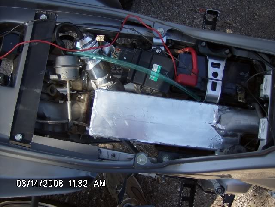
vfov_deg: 39.7
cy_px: 104
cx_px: 138
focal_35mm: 36
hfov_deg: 51.4
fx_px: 286
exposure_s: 1/400
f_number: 2.8
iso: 100
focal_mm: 6
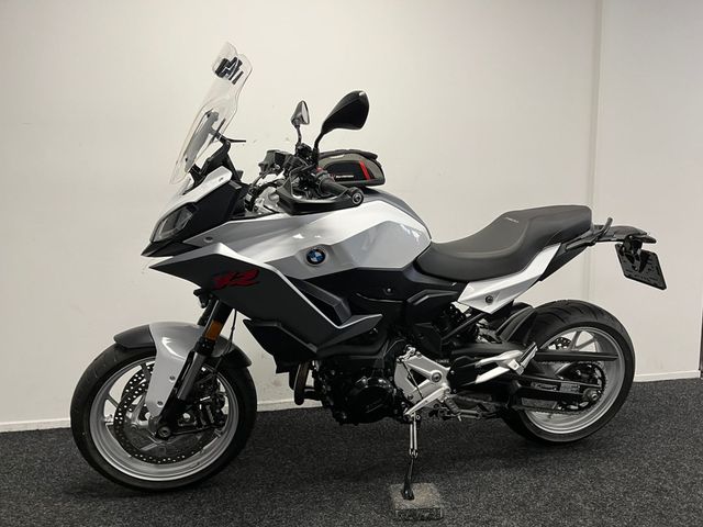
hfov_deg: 67.3
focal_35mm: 26
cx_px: 352
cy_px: 264
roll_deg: +0.2
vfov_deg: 53.1
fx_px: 528
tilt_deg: -5.7
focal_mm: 5.1
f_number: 1.6
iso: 80
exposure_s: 1/50
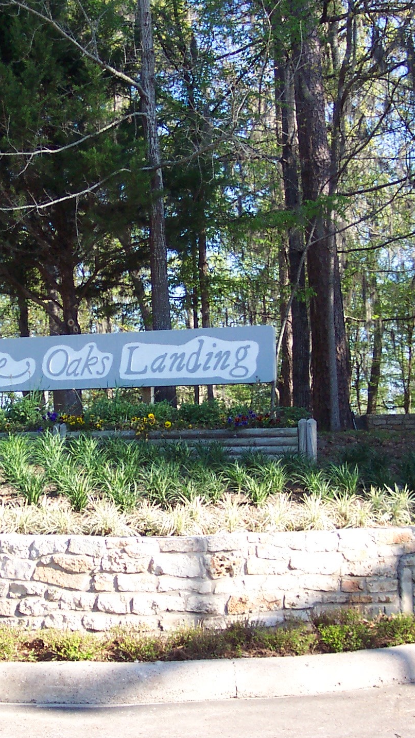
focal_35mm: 60
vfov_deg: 34.9
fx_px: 1174
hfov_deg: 20.0
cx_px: 175
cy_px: 369
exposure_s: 1/500
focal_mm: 8
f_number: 2.8
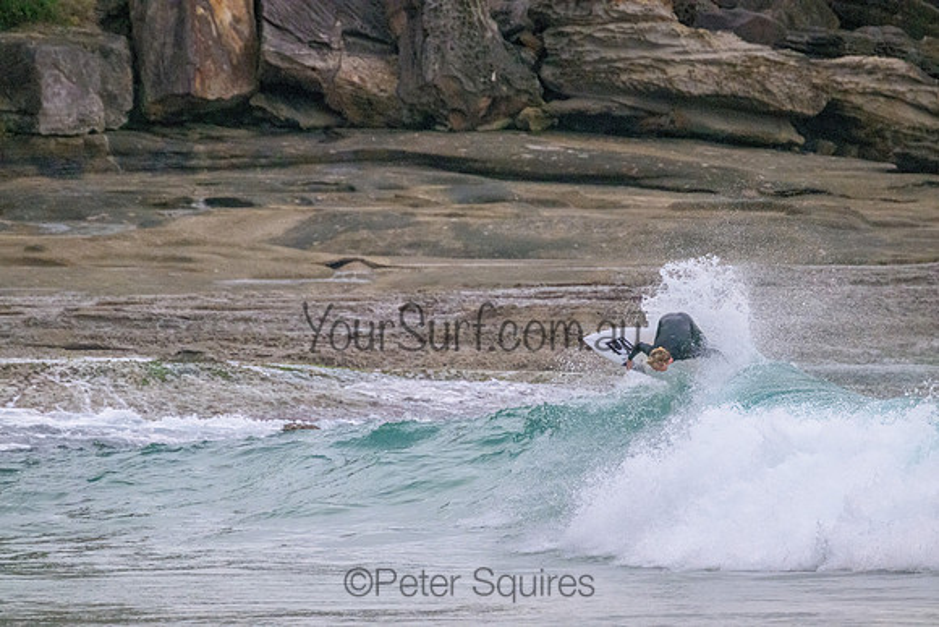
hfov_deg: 2.6
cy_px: 314
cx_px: 470
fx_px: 20871
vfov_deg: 1.7
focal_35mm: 800
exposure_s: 1/640
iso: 12800
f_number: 11
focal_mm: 800
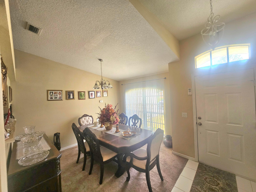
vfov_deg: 89.9
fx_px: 96
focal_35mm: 13
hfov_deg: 106.2
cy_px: 96
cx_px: 128
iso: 100
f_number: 2.2
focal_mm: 2.2
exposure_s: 1/60.2
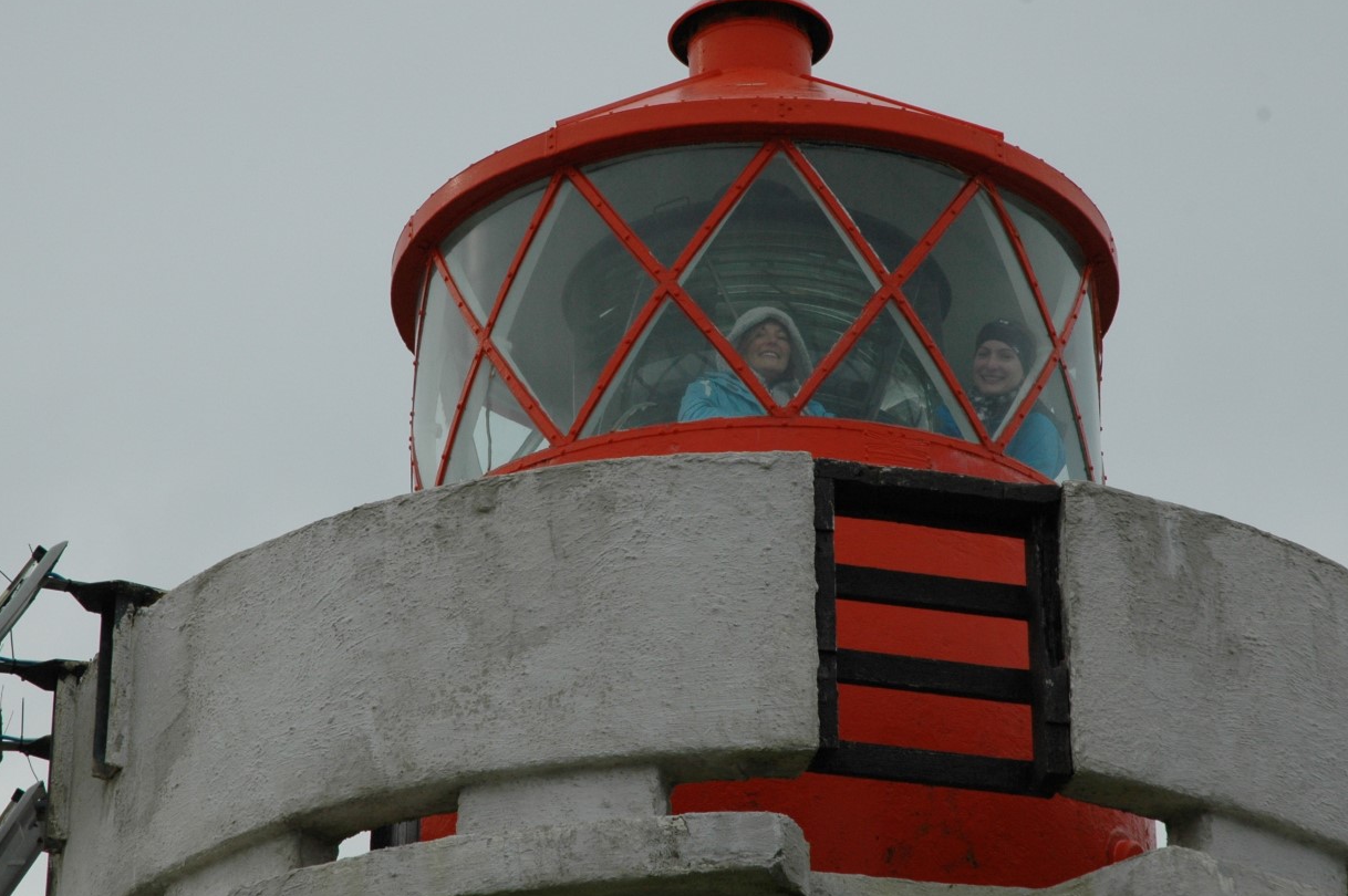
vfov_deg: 9.8
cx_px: 680
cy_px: 427
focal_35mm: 140
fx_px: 5238
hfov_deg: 14.7
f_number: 11
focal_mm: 70
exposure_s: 1/500
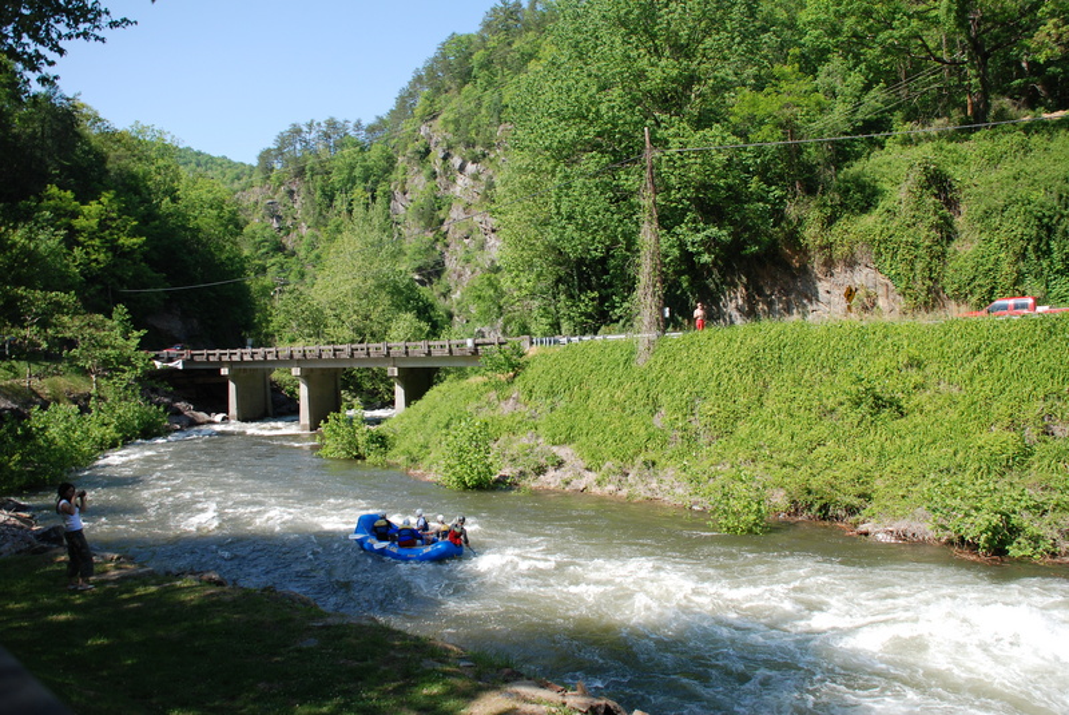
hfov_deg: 61.9
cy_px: 358
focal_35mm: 30
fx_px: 892
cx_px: 534
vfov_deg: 43.7
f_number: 3.8
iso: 200
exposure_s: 1/640
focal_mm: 20
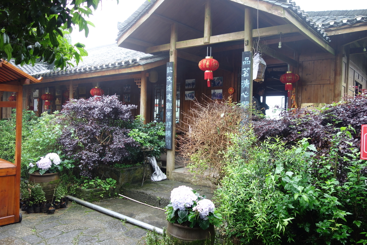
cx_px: 184
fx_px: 285
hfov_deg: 65.5
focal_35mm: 28
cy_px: 122
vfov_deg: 46.4
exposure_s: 1/100
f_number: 2
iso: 125
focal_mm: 10.4
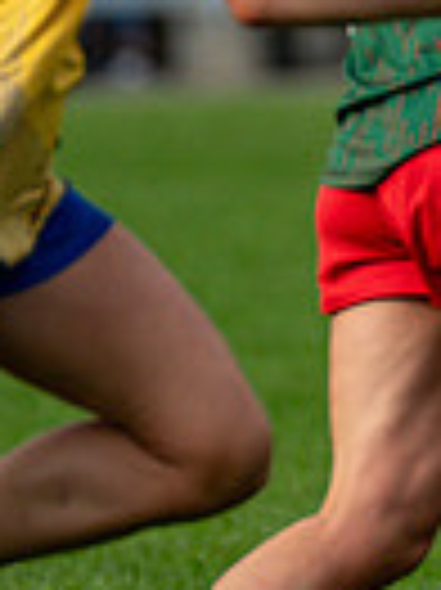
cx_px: 886
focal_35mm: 1722
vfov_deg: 1.2
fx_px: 29298
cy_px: 117
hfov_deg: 0.9
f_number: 2.8
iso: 360
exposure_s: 1/5000
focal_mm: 270
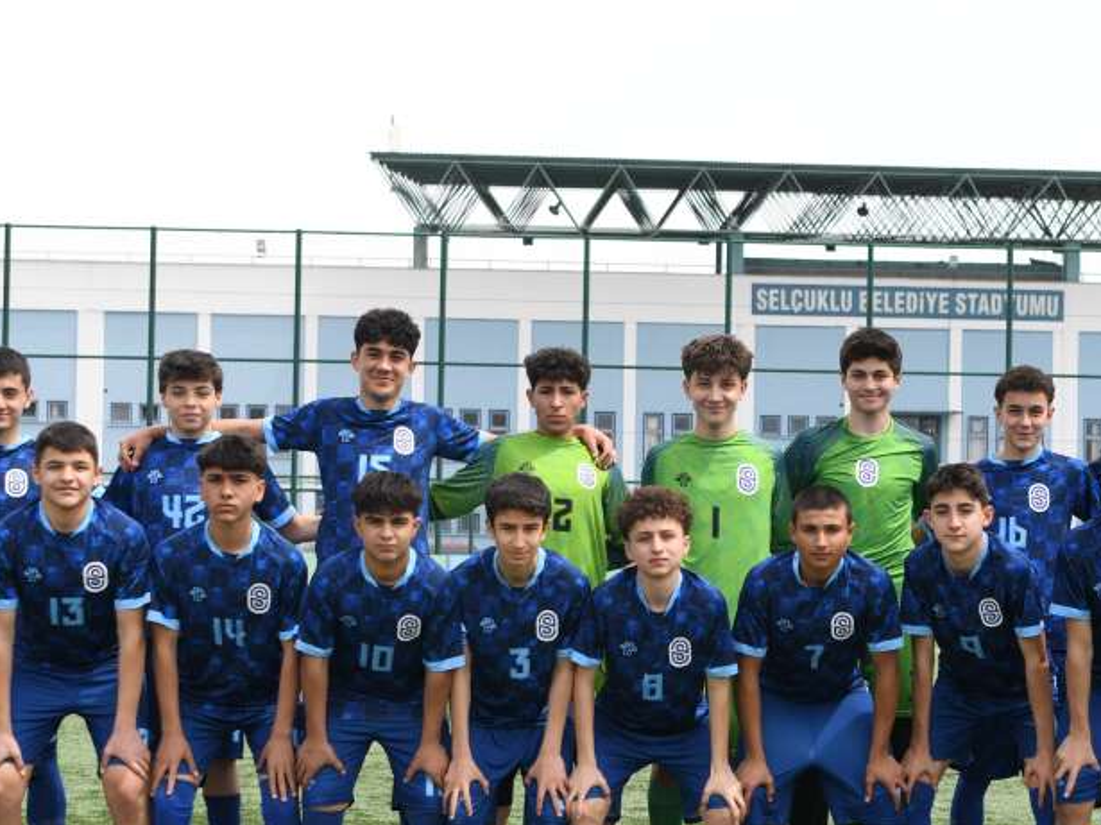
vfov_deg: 19.3
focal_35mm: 76
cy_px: 520
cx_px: 766
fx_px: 2417
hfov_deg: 25.5
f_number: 2.8
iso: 200
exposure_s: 1/2000
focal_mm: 32
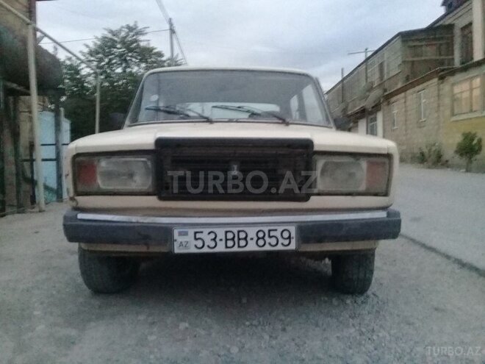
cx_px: 242
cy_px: 182
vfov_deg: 45.4
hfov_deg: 58.4
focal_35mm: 31
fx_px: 434
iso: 640
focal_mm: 3.3
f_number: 2.2
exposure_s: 1/17
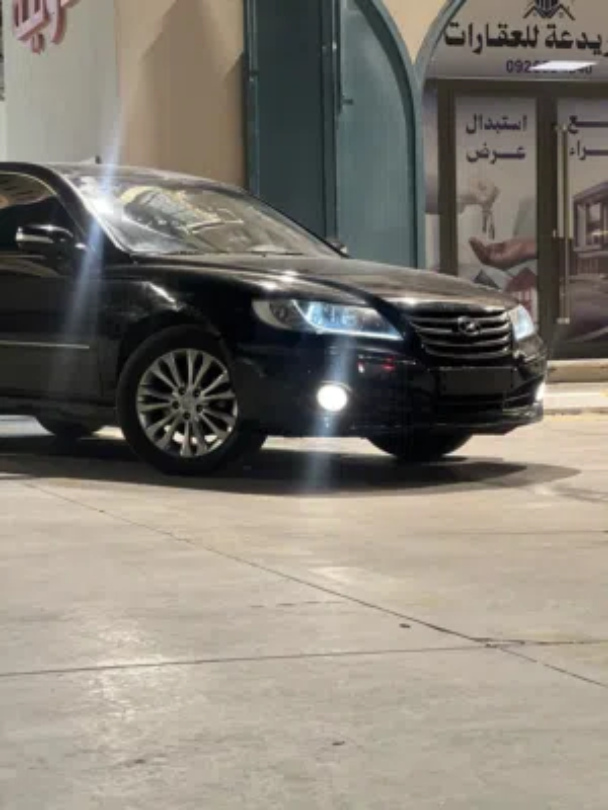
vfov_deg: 25.3
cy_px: 405
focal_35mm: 77
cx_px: 304
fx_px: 1803
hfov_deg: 19.1
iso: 400
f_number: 2.8
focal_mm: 9
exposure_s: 1/20
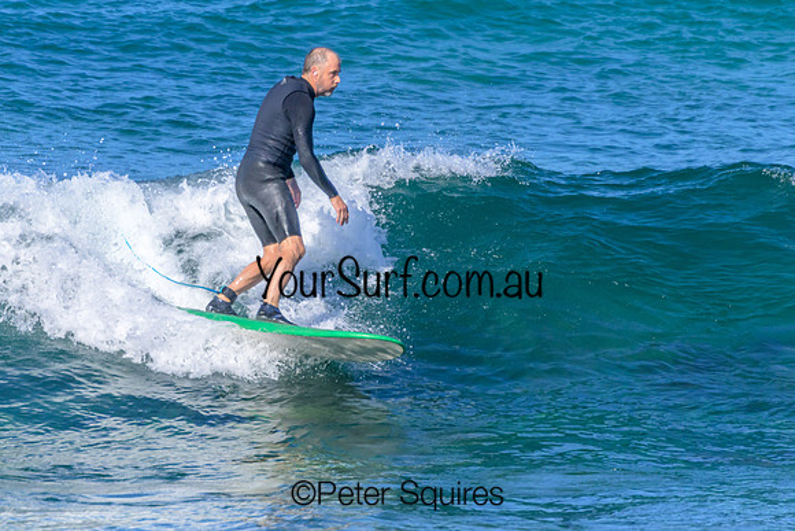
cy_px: 269
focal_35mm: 770
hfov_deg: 2.7
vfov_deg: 1.8
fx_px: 17012
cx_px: 419
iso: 1250
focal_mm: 650
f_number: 11
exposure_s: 1/2000
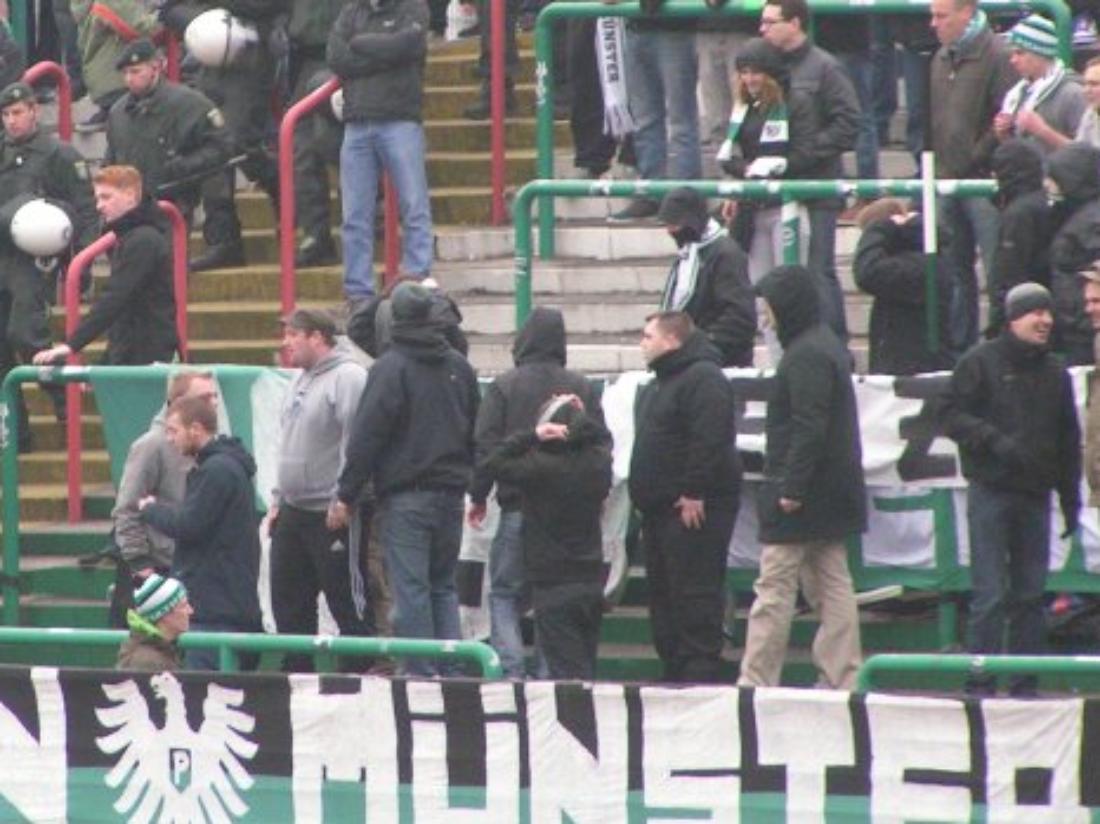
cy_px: 142
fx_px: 16960
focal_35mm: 534
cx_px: 262
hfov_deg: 3.7
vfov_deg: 2.8
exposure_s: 1/160
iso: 200
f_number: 3.5
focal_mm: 47.6
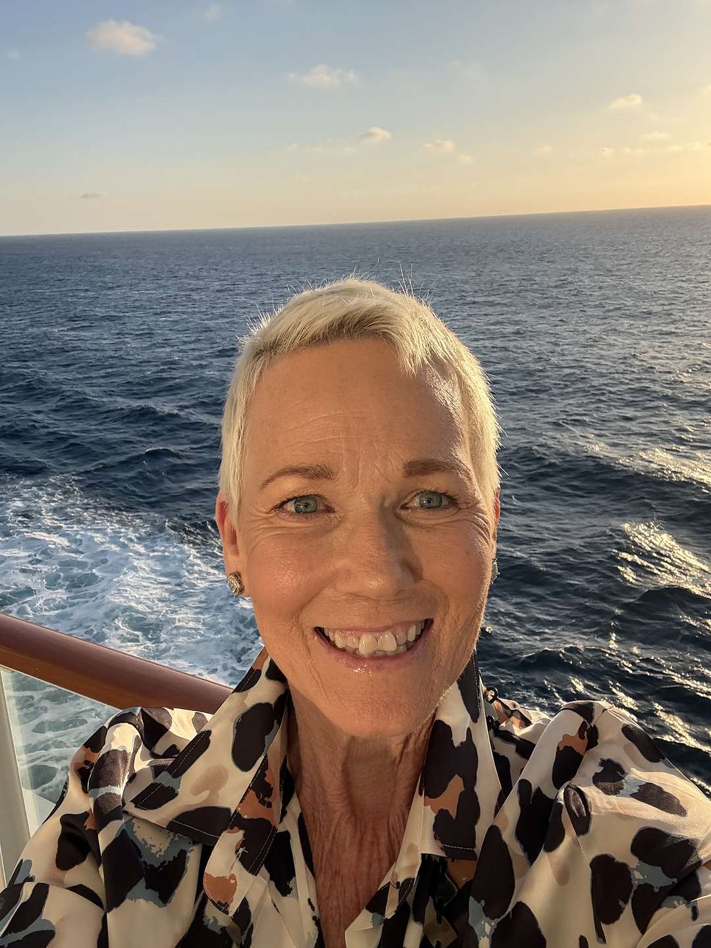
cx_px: 356
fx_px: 822
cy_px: 474
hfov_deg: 46.8
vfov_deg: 60.0
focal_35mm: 30
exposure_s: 1/750
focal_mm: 2.69
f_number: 1.9
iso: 40
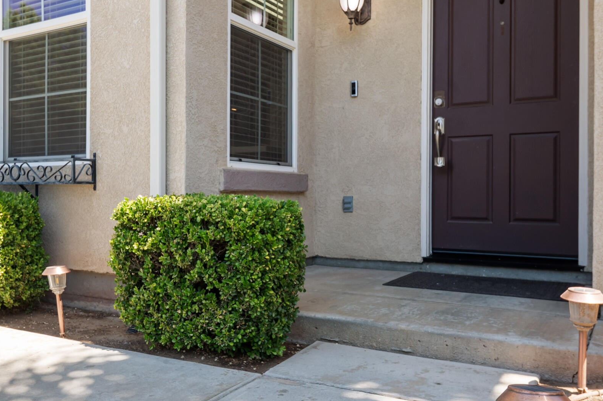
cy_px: 208
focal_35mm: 36
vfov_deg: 36.8
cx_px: 234
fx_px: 603
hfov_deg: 52.7
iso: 125
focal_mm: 19
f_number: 5.6
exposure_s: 1/250
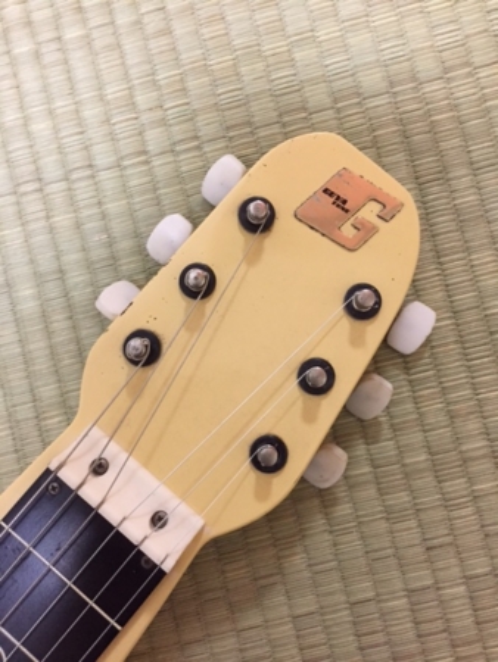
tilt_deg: -86.0
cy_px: 331
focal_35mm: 29
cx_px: 249
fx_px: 556
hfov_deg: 48.3
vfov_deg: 61.6
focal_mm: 4.15
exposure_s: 1/30
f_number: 2.2
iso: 250
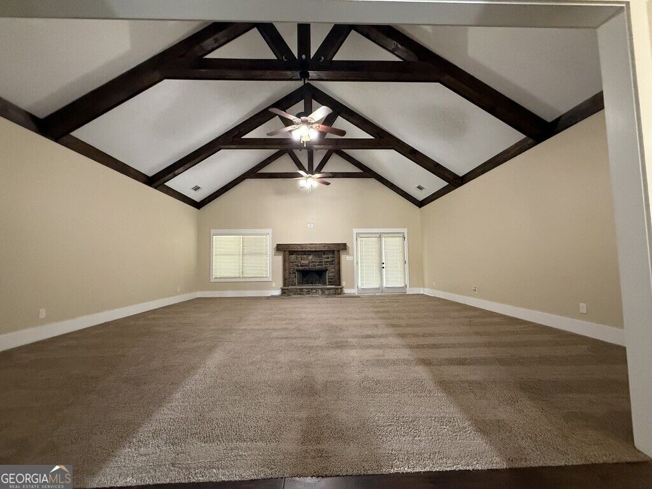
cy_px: 244
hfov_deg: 102.1
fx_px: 264
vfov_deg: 85.7
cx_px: 326
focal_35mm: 14
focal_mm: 2.22
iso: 640
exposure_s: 1/60
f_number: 2.2
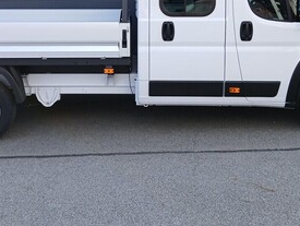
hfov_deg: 36.6
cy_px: 23
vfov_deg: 27.1
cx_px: 121
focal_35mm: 52
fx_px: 451
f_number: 1.8
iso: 20
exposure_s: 1/104
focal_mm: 3.98
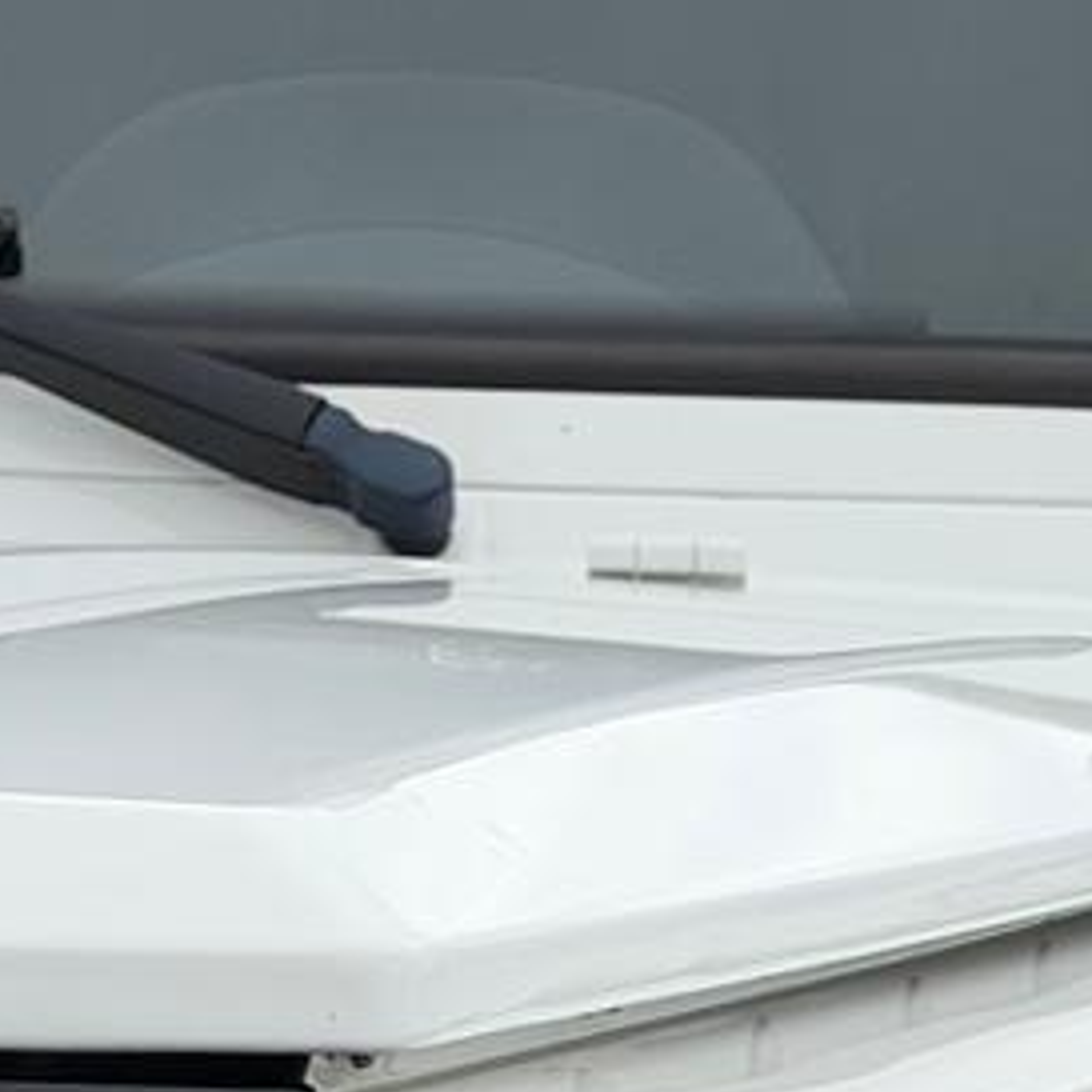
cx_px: 1072
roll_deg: -0.9
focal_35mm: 199
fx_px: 7102
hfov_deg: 8.7
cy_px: 1716
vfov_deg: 8.6
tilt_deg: -6.5
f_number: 1.78
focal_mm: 6.76
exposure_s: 1/2146
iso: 64
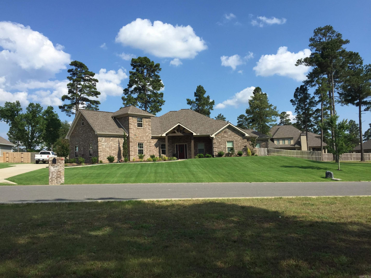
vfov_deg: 48.2
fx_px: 311
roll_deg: +2.5
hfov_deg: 61.7
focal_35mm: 29
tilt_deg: +4.7
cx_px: 186
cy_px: 139
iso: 32
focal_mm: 4.15
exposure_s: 1/2083
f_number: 2.2
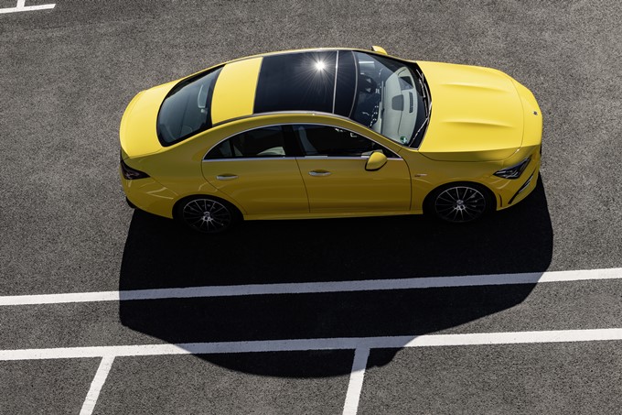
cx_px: 311
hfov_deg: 41.1
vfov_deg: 28.1
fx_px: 829
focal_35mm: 48
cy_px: 208
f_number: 11
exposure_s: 1/125
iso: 100
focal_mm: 48
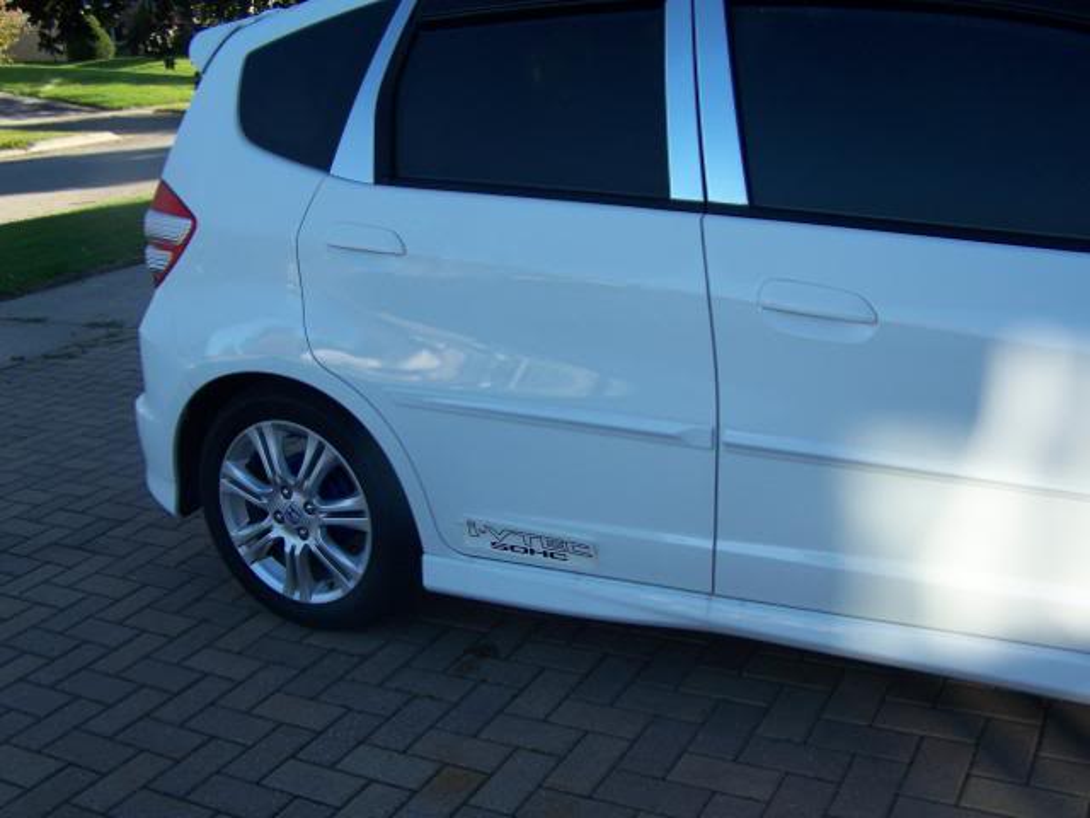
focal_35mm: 38
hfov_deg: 49.0
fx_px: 1197
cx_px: 545
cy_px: 409
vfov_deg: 37.7
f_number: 2.8
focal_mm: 6.3
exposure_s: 1/320
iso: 80
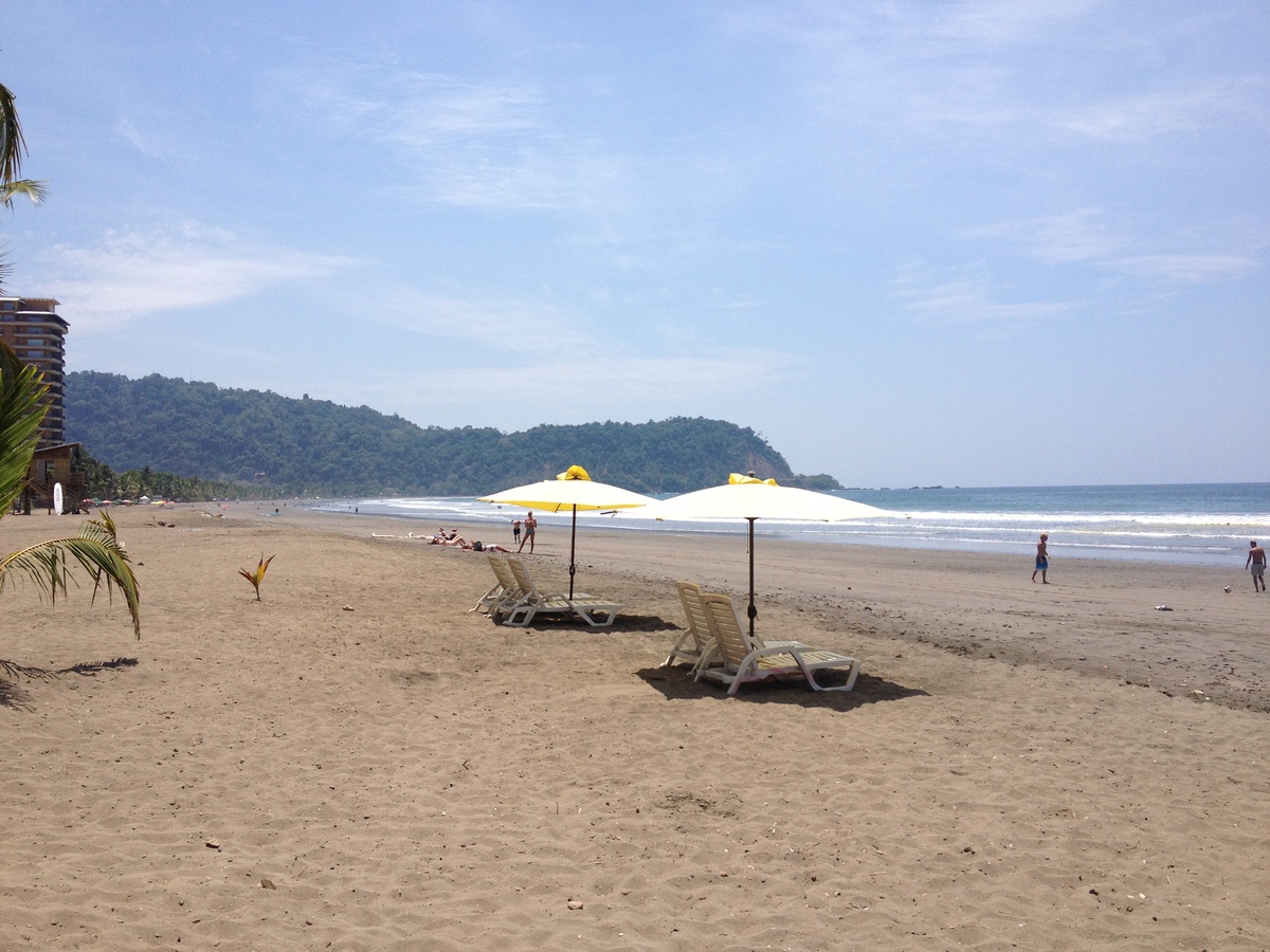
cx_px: 635
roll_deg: +1.2
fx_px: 1284
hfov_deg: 52.6
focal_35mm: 35
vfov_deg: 40.7
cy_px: 476
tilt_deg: -2.7
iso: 50
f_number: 2.4
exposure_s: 1/2762
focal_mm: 4.28
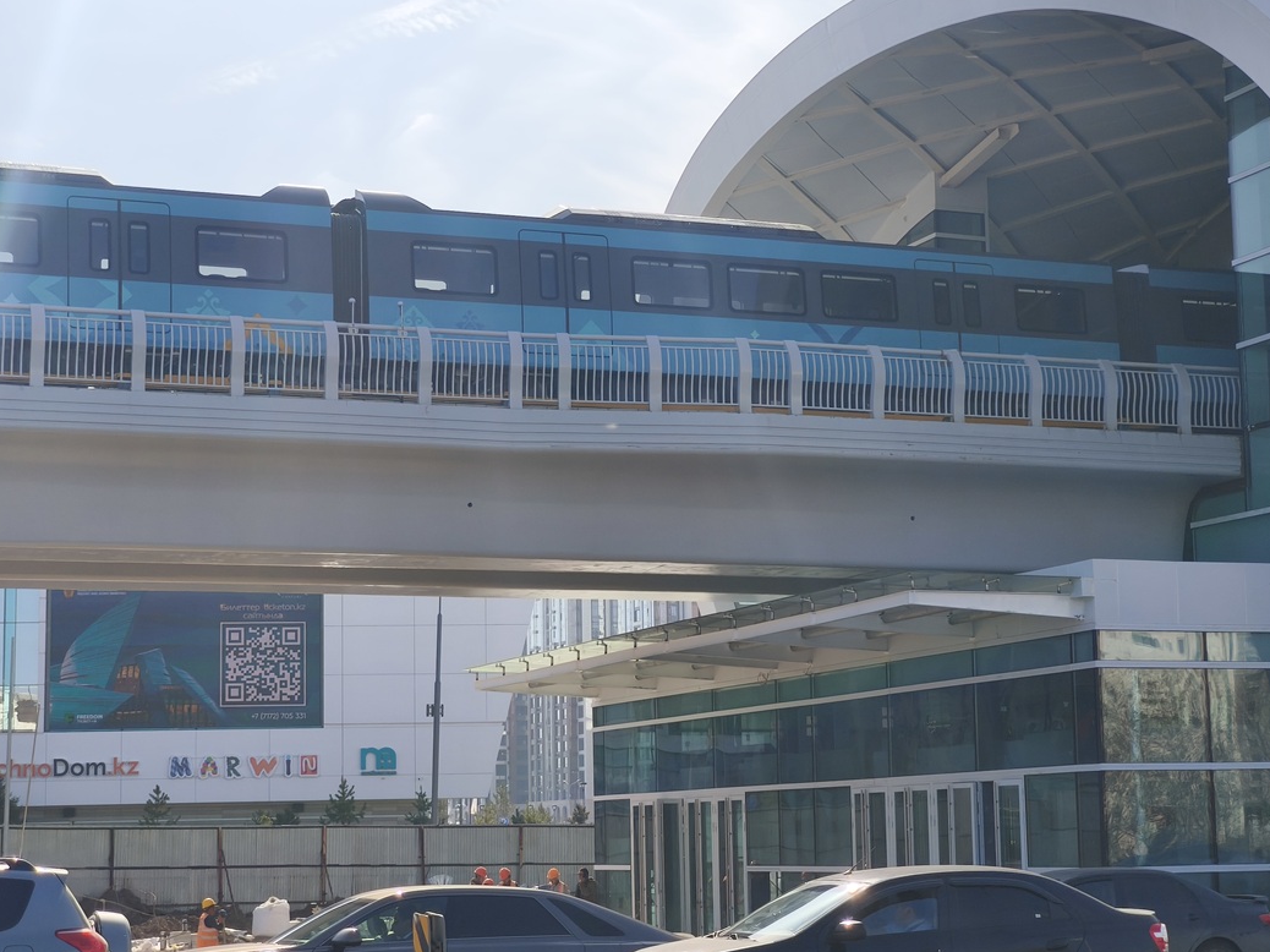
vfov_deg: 19.9
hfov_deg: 26.3
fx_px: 2714
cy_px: 487
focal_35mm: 74
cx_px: 662
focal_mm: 7.1
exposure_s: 1/1536
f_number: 1.9
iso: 50
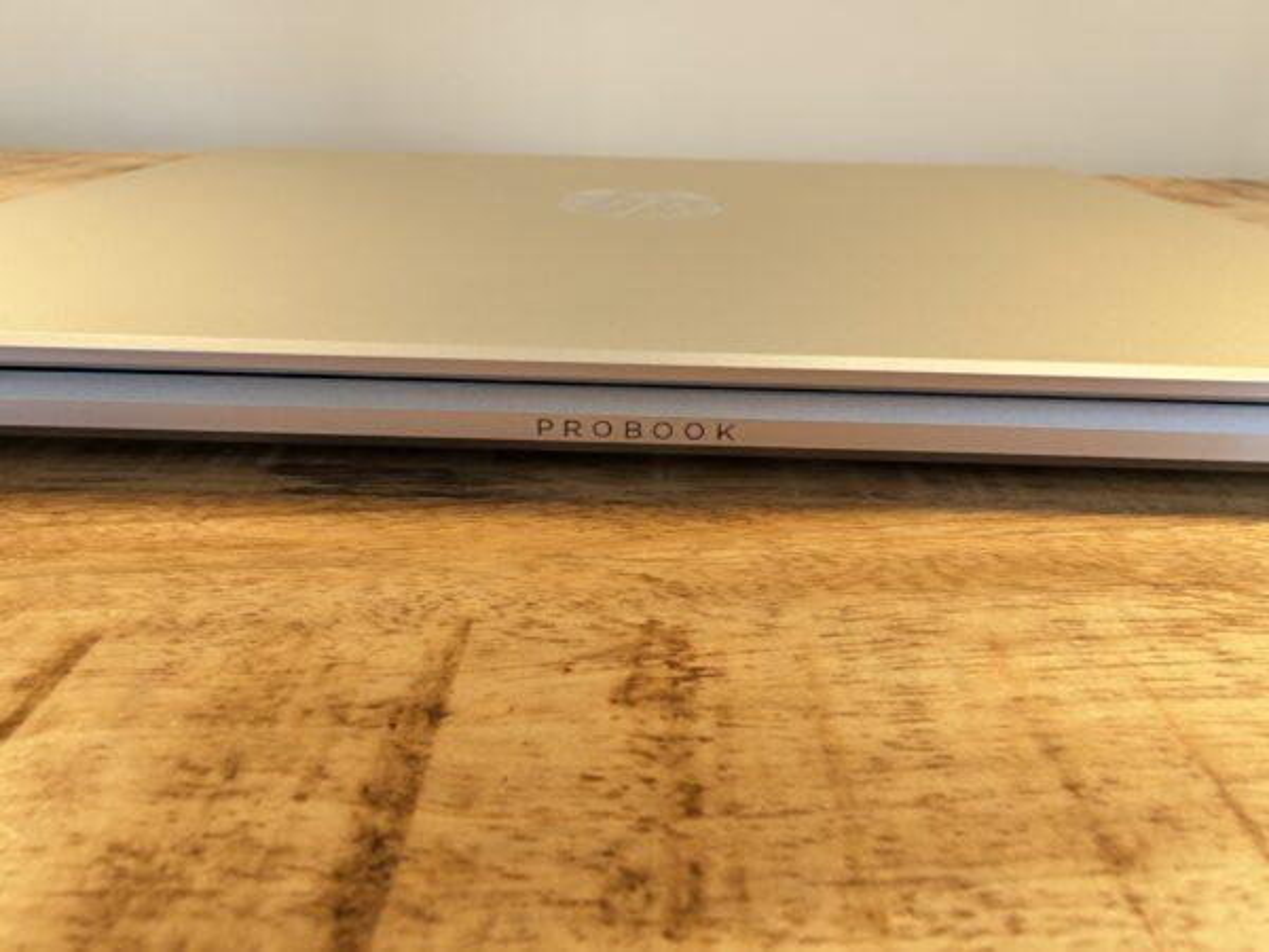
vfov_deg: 58.9
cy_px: 476
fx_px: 843
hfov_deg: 73.9
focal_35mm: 23
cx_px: 634
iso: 125
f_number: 2
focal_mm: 1.82
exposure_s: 1/50
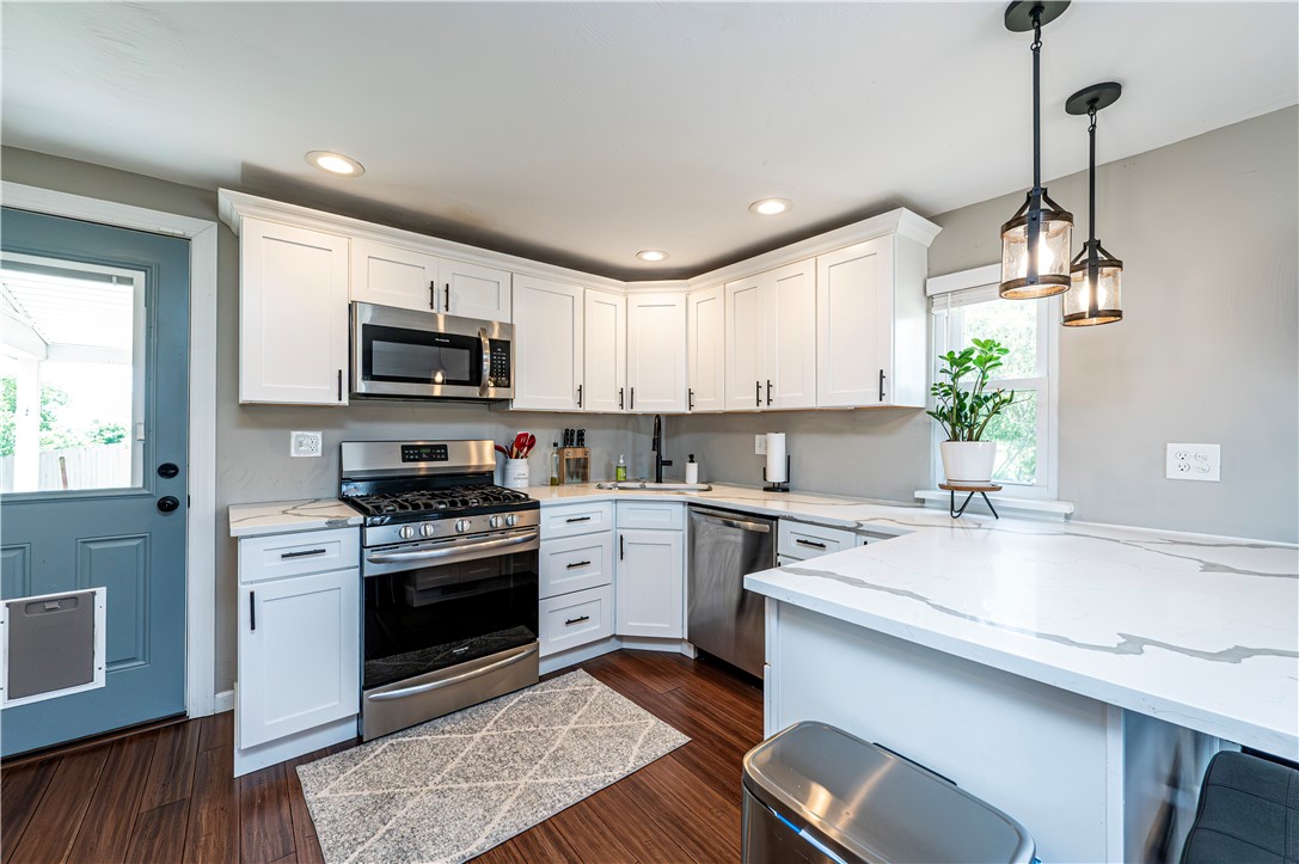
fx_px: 505
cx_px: 650
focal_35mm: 14
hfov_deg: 104.3
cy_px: 432
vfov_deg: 81.1
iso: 2500
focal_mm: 14
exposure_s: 1/200
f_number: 8
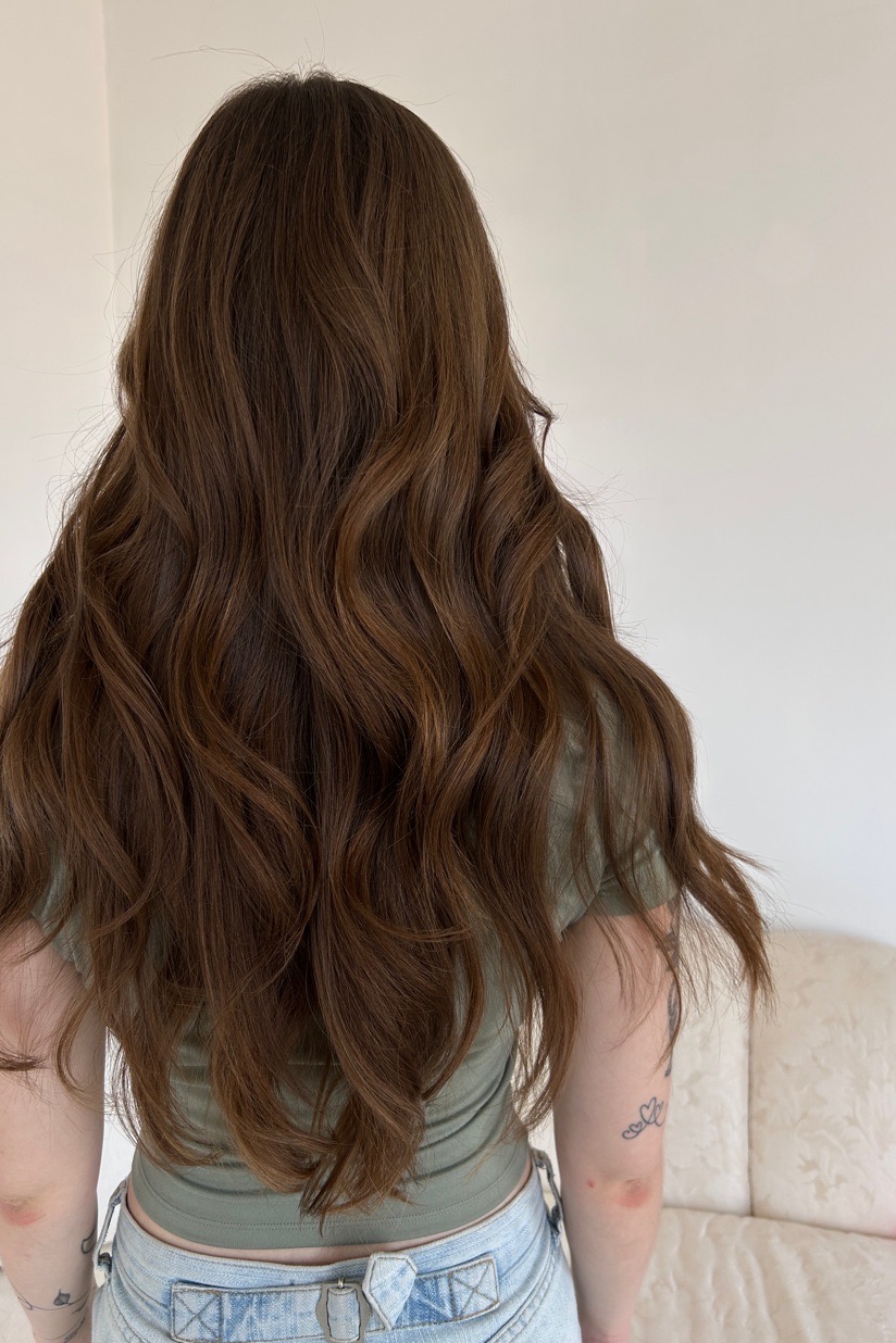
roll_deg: -0.2
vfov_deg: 65.5
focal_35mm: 28
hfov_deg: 46.4
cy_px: 654
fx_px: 1045
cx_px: 450
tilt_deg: -6.7
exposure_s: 1/121
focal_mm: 5.7
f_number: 1.5
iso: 32
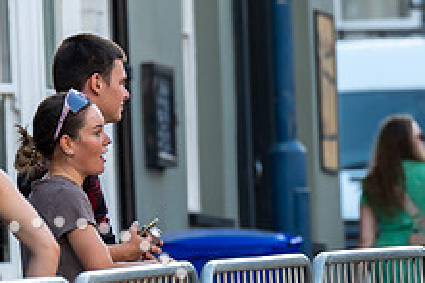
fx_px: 10310
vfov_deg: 1.6
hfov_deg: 2.4
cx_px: 554
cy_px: 337
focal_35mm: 874
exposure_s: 1/640
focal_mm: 200
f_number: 4
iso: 400
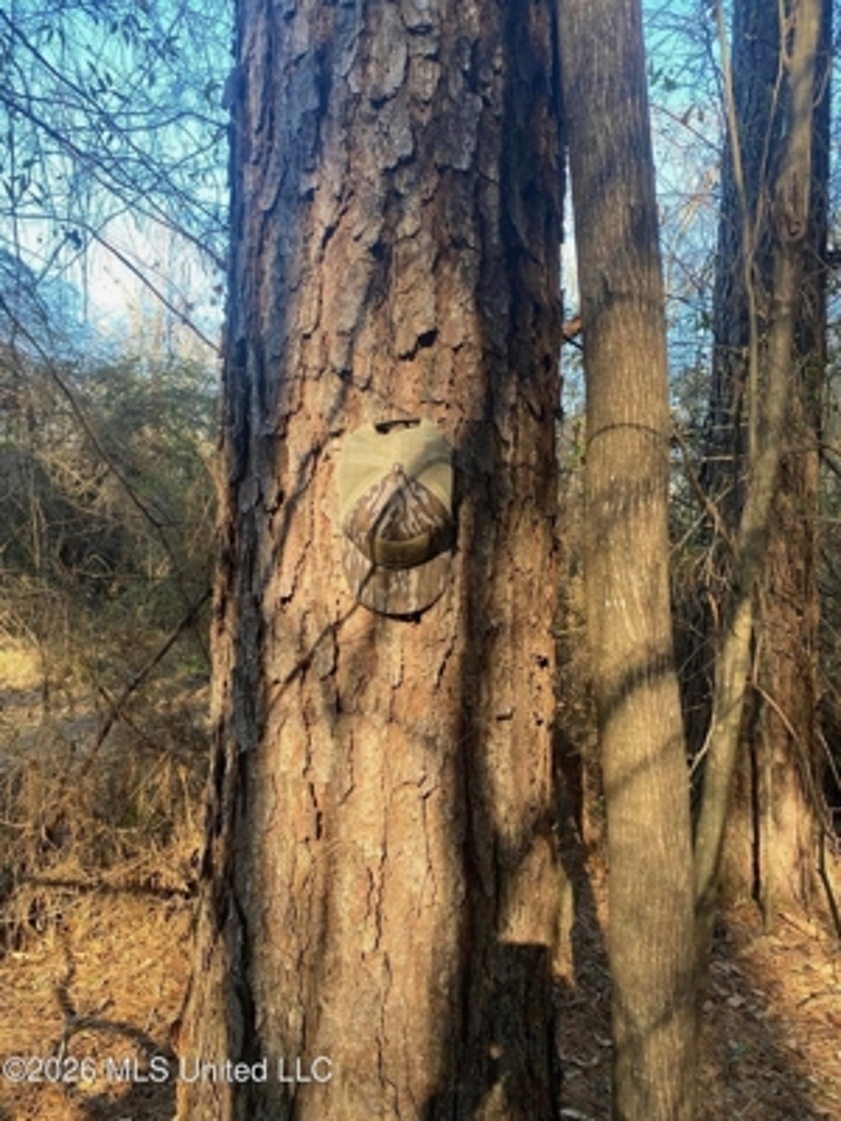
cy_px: 560
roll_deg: -1.8
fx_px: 842
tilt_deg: -0.2
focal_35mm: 26
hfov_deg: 53.1
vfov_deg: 67.3
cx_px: 420
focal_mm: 4.25
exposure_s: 1/121
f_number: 1.8
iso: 40
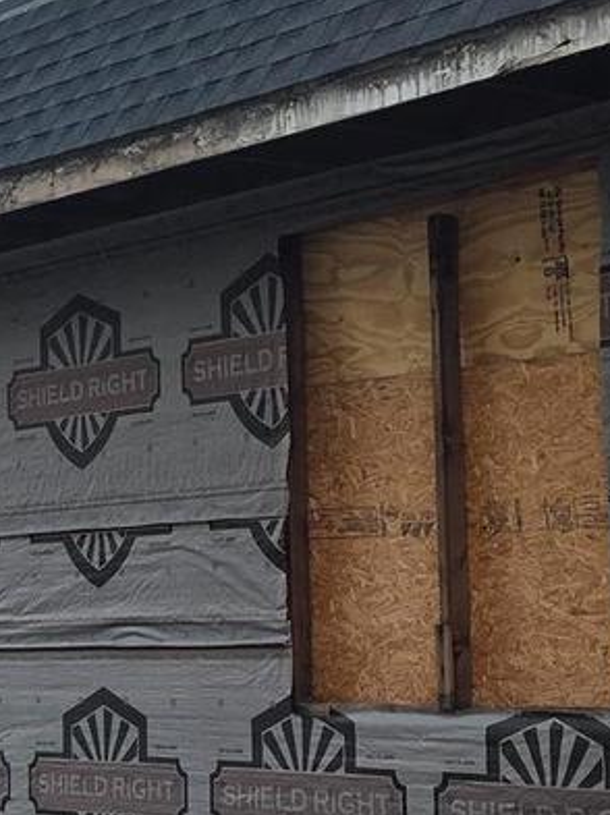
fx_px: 2118
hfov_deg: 16.3
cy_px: 454
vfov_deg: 21.8
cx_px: 492
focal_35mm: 90
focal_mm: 5.4
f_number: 1.8
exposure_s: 1/2961
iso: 80
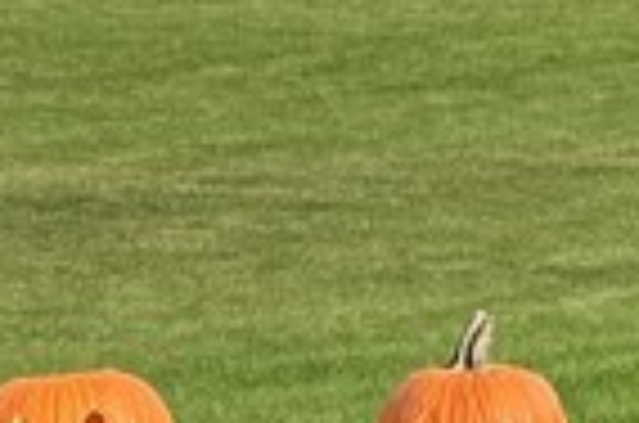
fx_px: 10254
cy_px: -194
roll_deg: -2.1
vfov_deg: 2.4
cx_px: -22
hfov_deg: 3.6
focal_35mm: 579
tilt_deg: -0.3
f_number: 2.8
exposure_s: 1/492
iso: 32
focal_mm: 9
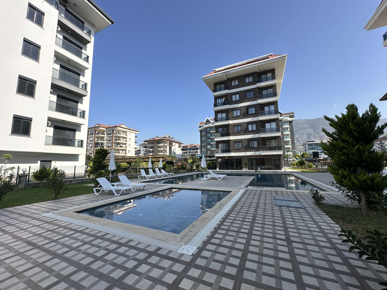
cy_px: 145
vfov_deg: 85.7
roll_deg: +0.8
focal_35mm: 14
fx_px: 157
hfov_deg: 102.1
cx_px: 194
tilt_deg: +6.6
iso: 40
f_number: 2.2
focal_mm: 2.22
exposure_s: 1/1490
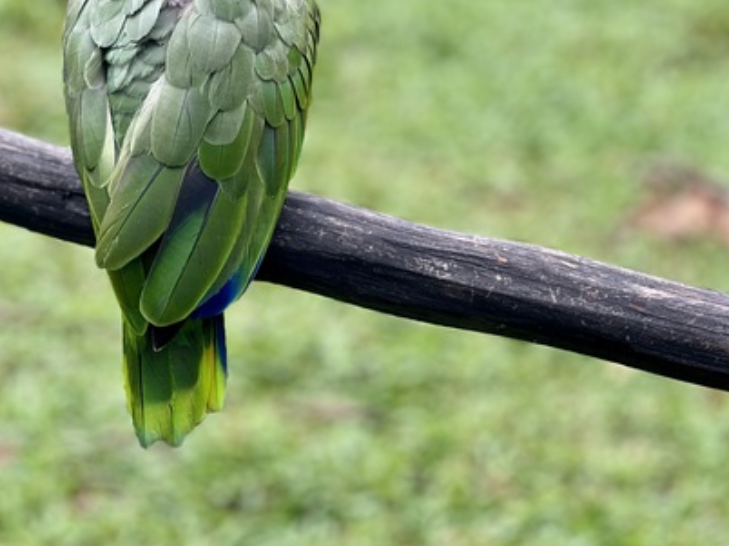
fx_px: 2420
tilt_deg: -10.4
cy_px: 42
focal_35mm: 115
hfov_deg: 17.1
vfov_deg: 12.8
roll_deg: -3.0
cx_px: 334
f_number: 2.8
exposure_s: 1/121
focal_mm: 9
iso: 64
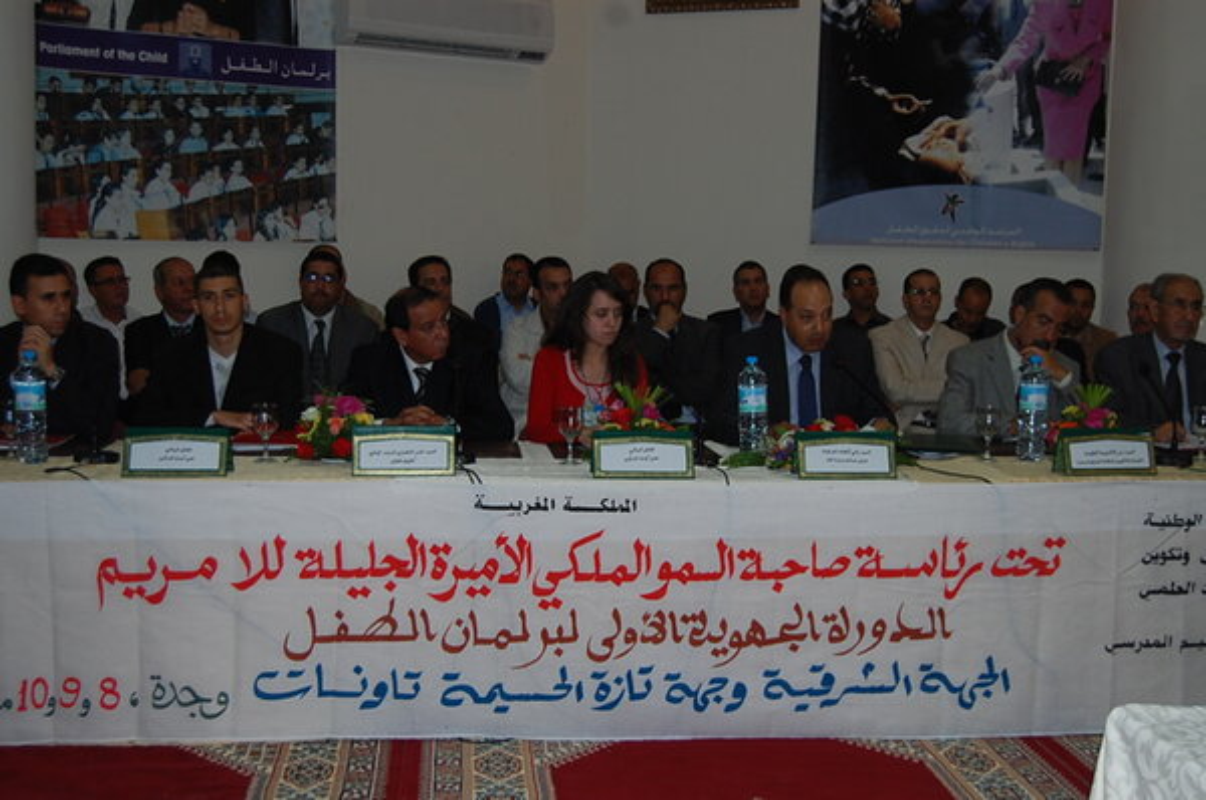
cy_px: 400
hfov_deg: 42.4
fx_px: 1555
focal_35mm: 46
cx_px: 603
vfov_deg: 28.8
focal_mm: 31
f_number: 4.5
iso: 400
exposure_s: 1/60
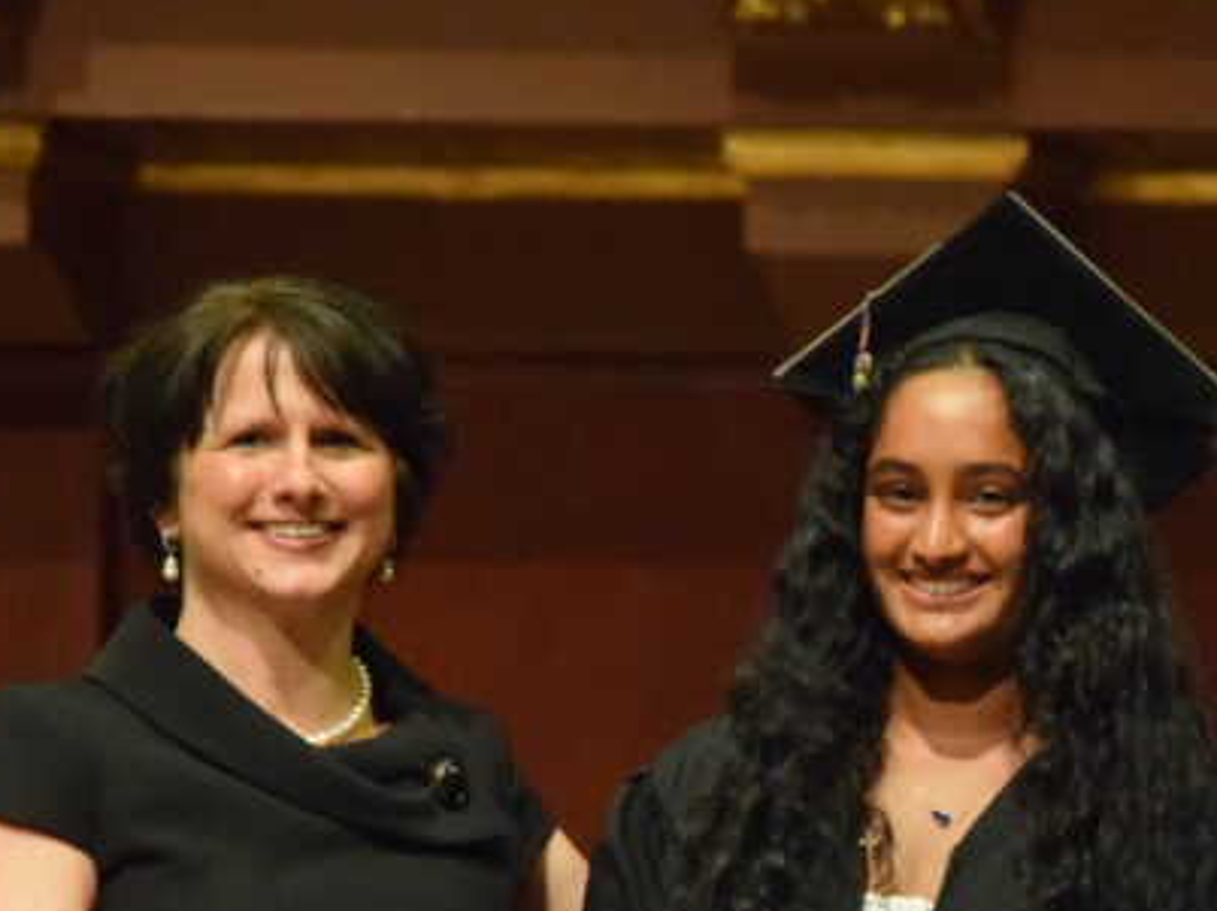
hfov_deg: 4.0
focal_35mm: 495
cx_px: 1061
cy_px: 729
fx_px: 17397
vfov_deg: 3.0
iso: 6400
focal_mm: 145
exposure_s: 1/320
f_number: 5
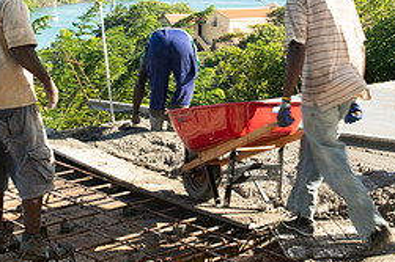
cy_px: 96
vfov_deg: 18.4
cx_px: 219
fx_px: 811
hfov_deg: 27.3
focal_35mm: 74
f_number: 13
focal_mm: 32
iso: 72
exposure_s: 1/60
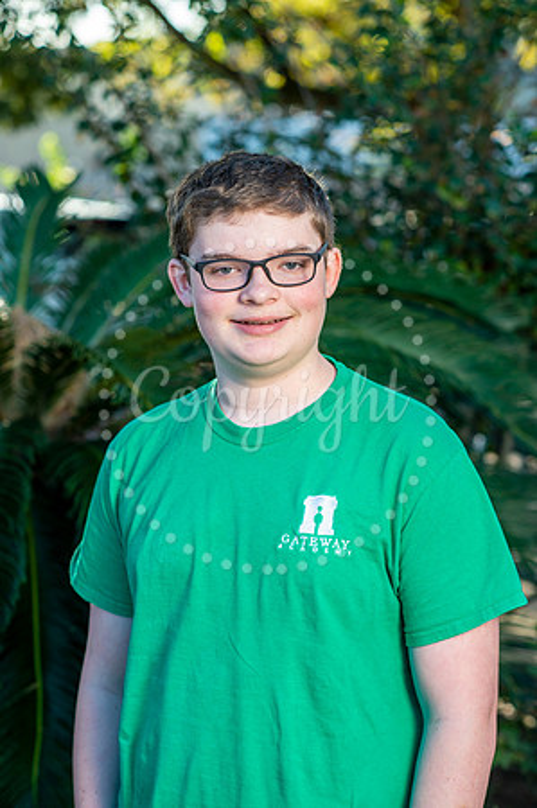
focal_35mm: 85
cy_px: 404
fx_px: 1906
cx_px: 268
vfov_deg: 23.9
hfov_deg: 16.0
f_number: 4
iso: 200
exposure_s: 1/160
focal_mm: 85
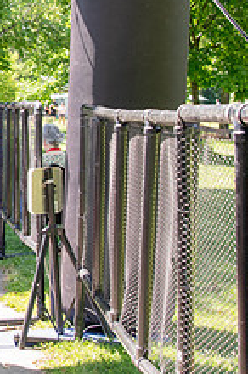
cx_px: -168
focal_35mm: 95
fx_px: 985
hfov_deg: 13.2
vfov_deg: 21.3
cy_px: 99
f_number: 4
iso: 500
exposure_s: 1/400
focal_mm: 24
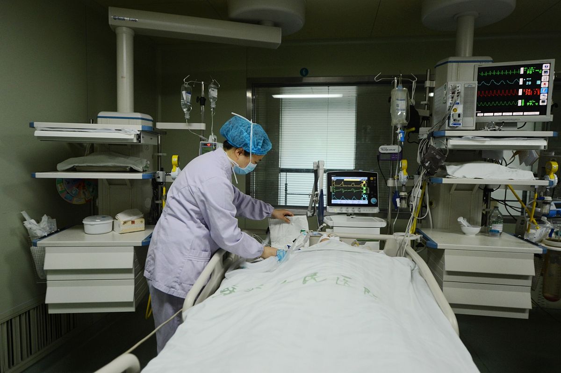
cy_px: 186
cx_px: 280
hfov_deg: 76.1
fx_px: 358
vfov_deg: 55.1
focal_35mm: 23
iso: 1000
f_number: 2.8
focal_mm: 23
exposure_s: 1/125
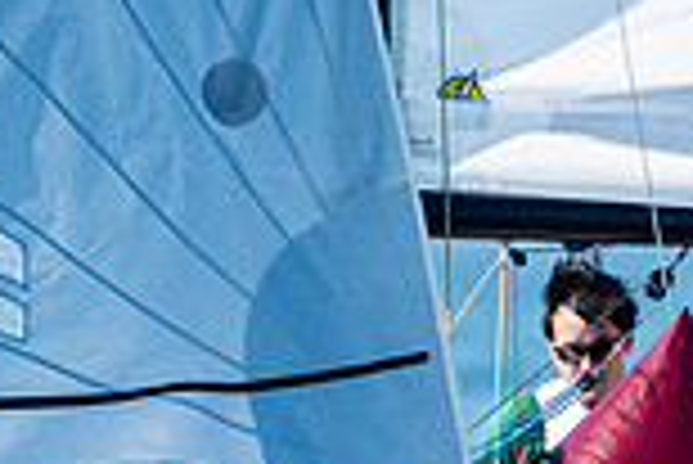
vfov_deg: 0.8
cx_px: 590
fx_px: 33410
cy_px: 538
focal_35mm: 1734
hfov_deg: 1.2
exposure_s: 1/2000
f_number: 5
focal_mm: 300
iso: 200
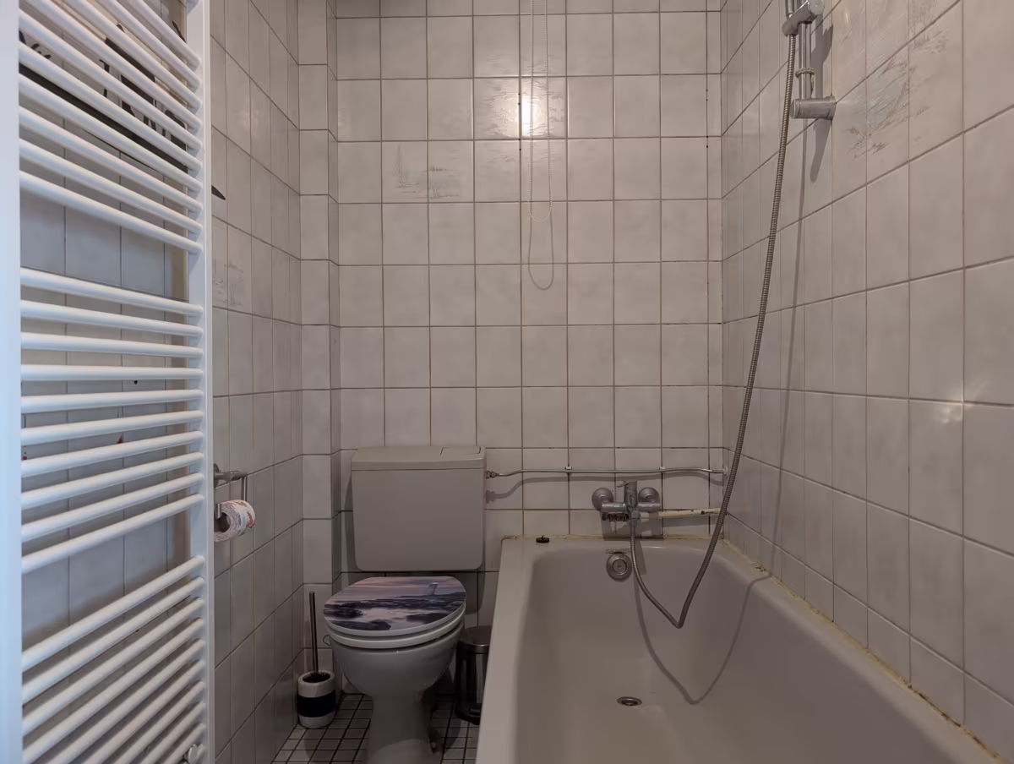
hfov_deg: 71.5
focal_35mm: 24
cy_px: 382
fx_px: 704
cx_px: 507
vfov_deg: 57.0
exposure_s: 1/33.3
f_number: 1.68
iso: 468
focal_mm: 6.9
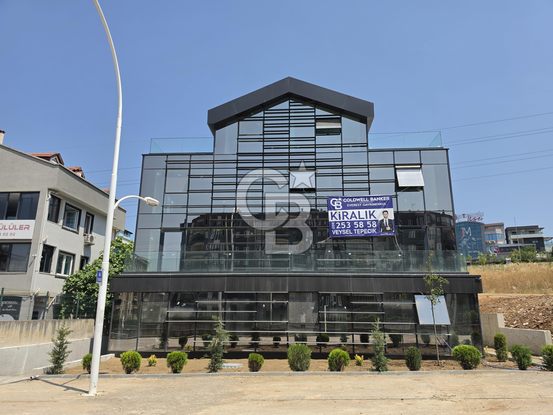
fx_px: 367
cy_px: 208
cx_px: 276
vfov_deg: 58.9
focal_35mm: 23
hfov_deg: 73.9
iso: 64
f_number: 1.4
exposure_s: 1/7622
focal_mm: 6.5
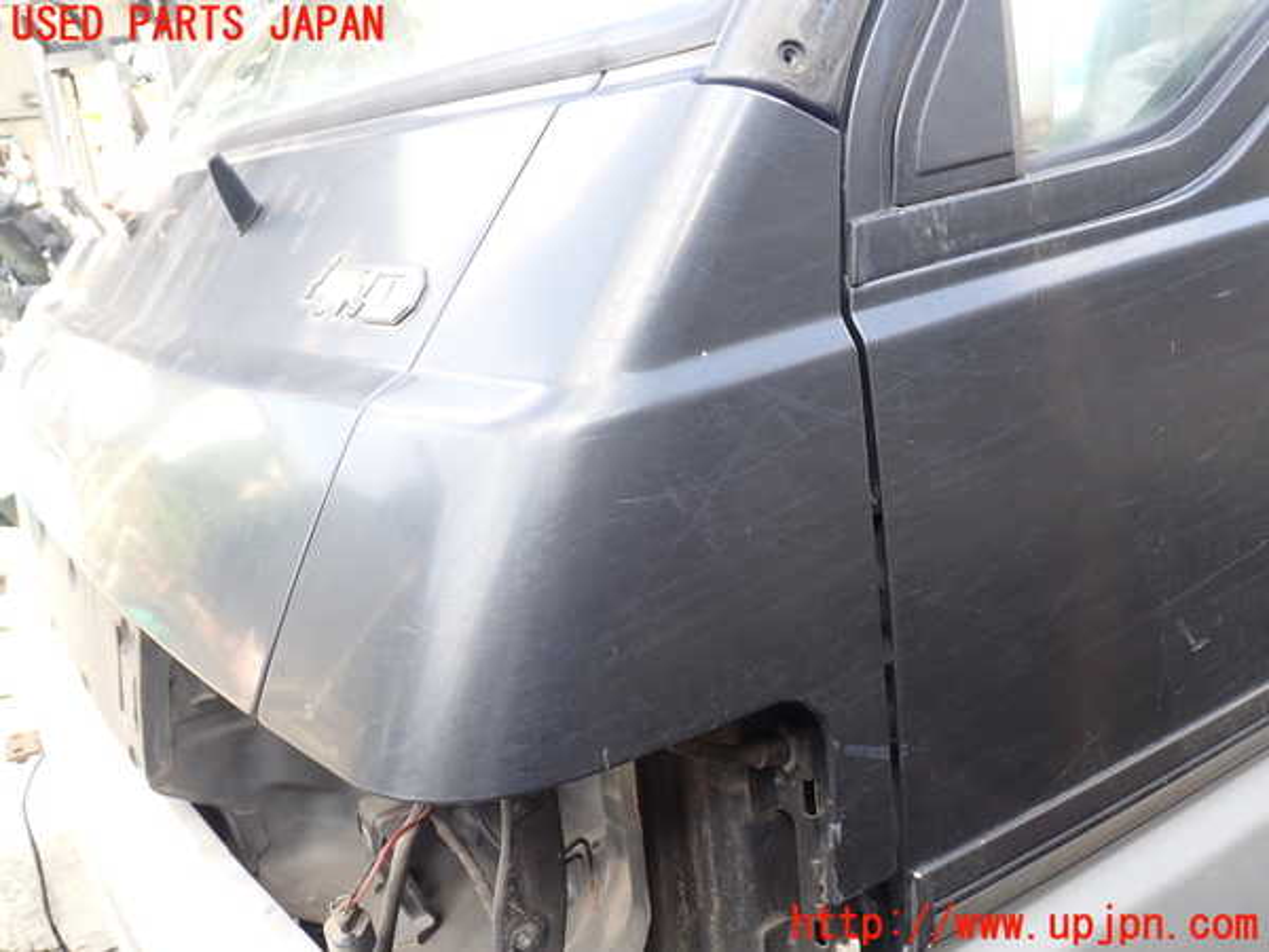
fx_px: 1100
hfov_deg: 60.0
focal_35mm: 30
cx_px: 634
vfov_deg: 46.8
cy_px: 476
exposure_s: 1/60
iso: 100
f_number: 3.2
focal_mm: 5.4
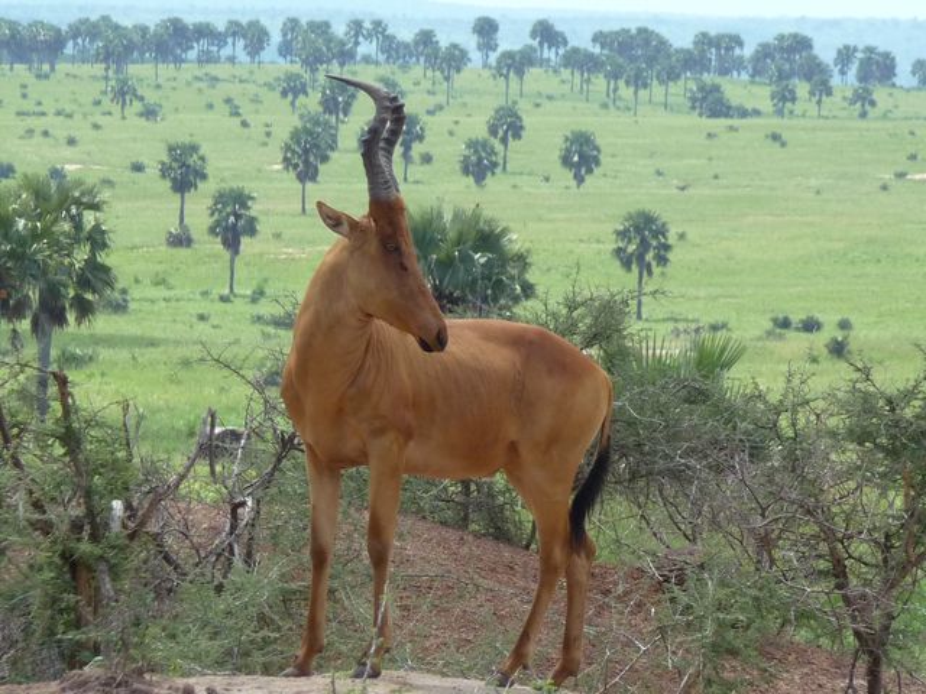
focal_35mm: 430
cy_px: 347
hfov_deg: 4.6
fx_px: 11503
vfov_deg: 3.5
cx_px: 463
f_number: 4.9
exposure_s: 1/500
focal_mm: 44
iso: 200
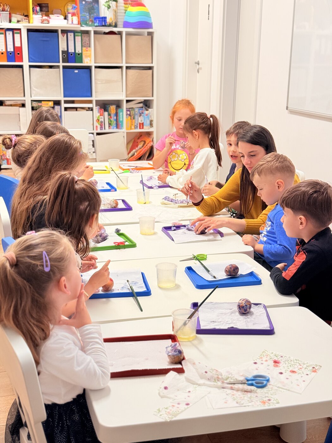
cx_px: 166
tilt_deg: -15.8
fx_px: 614
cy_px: 222
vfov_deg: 39.7
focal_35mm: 48
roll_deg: -0.6
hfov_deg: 30.3
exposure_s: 1/100
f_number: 1.78
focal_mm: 6.76
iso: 160
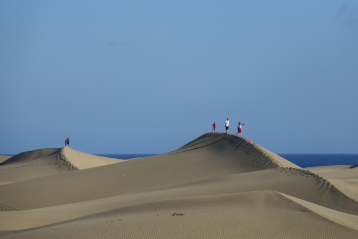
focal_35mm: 221
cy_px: 120
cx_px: 179
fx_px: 2198
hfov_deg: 9.3
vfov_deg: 6.2
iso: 100
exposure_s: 1/1000
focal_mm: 81.1
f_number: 4.5
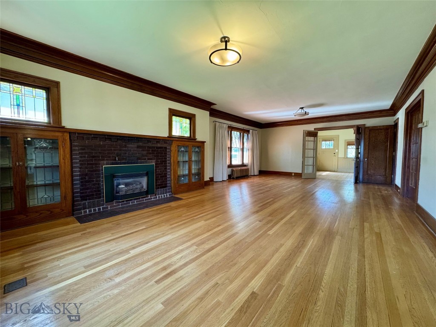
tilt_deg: -3.5
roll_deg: -0.4
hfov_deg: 102.1
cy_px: 164
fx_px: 176
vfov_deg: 85.7
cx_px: 218
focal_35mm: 14
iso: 250
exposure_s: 1/60
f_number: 2.2
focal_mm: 2.22
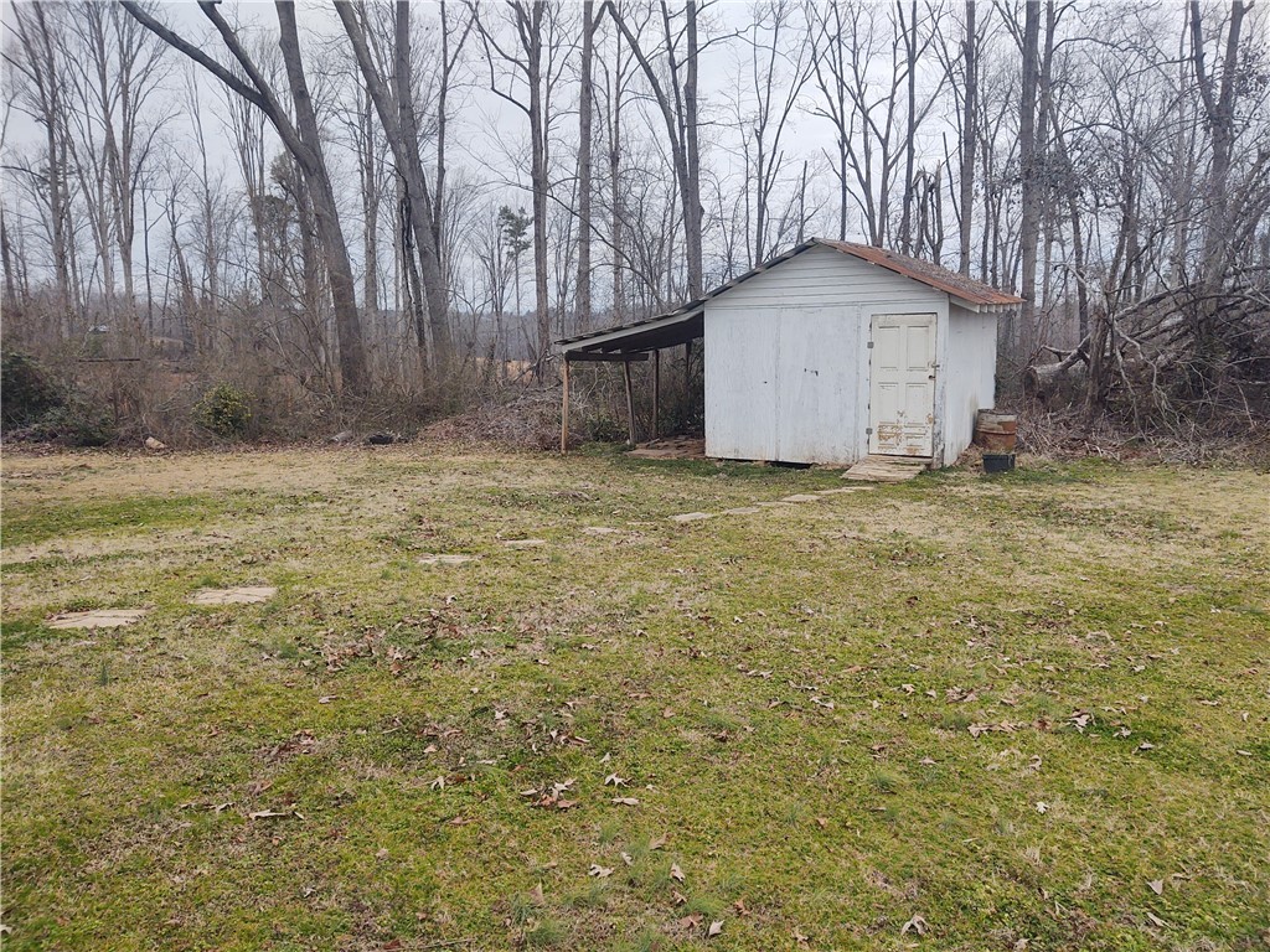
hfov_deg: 65.3
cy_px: 476
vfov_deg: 51.4
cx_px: 635
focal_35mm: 27
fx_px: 991
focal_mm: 4.75
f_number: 1.7
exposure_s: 1/1584
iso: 100
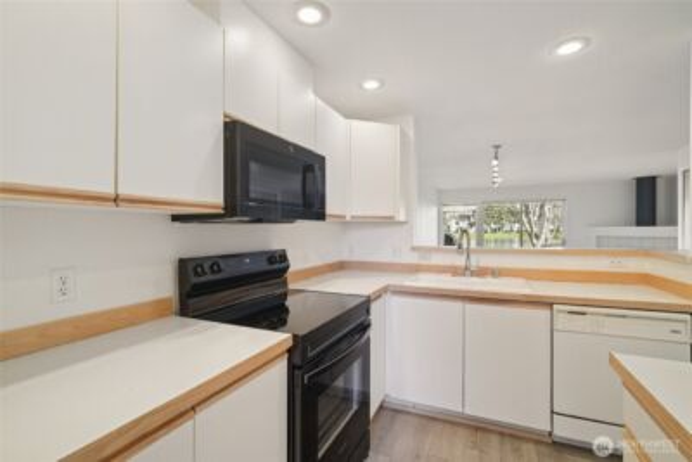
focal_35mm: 16
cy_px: 231
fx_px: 308
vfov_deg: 73.8
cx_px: 346
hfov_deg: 96.7
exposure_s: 1/50
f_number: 8
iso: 1600
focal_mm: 16
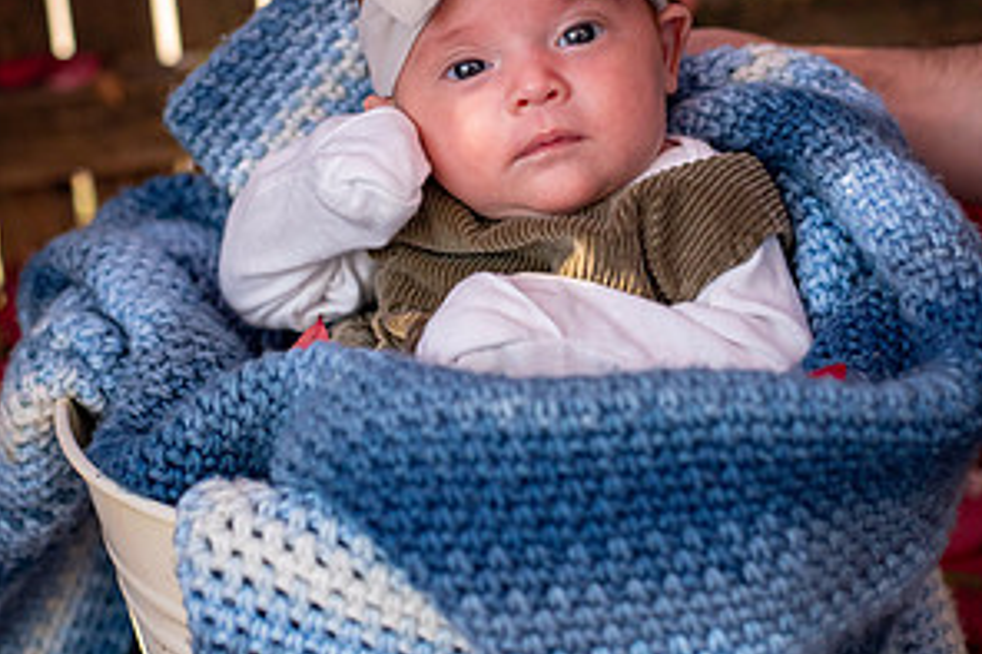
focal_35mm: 76
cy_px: 222
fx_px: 2072
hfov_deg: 26.7
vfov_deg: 17.9
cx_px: 493
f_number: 3.2
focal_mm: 50
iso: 3200
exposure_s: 1/2500
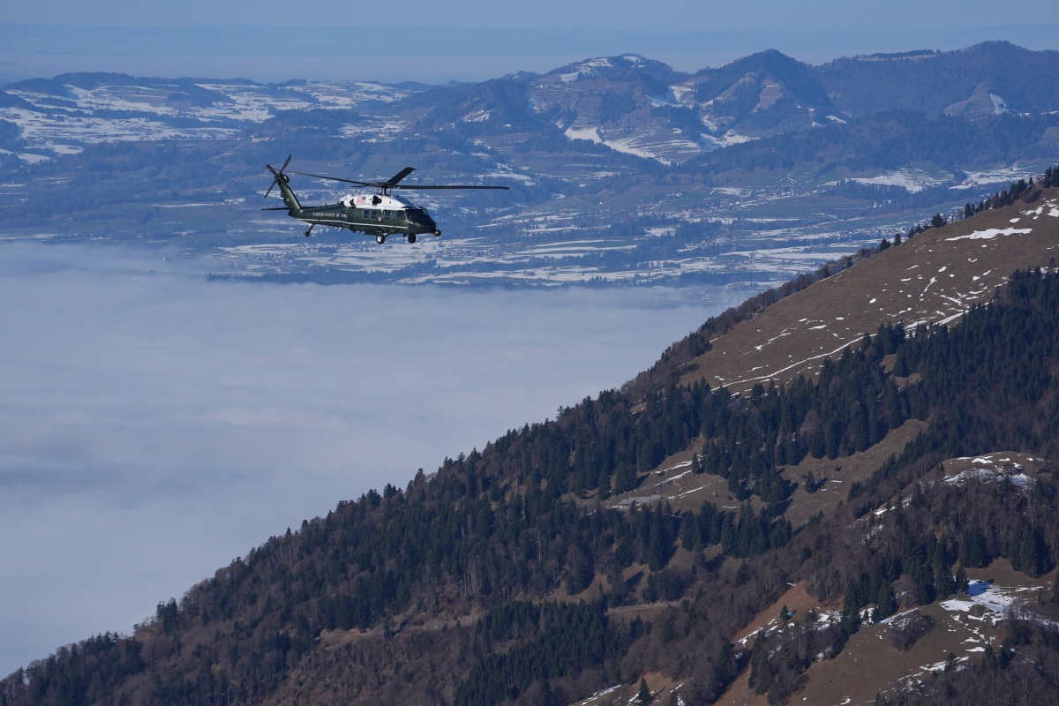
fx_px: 4265
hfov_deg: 14.2
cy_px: 353
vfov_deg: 9.5
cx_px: 530
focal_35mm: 145
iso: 320
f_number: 3.5
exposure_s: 1/10000
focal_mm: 145
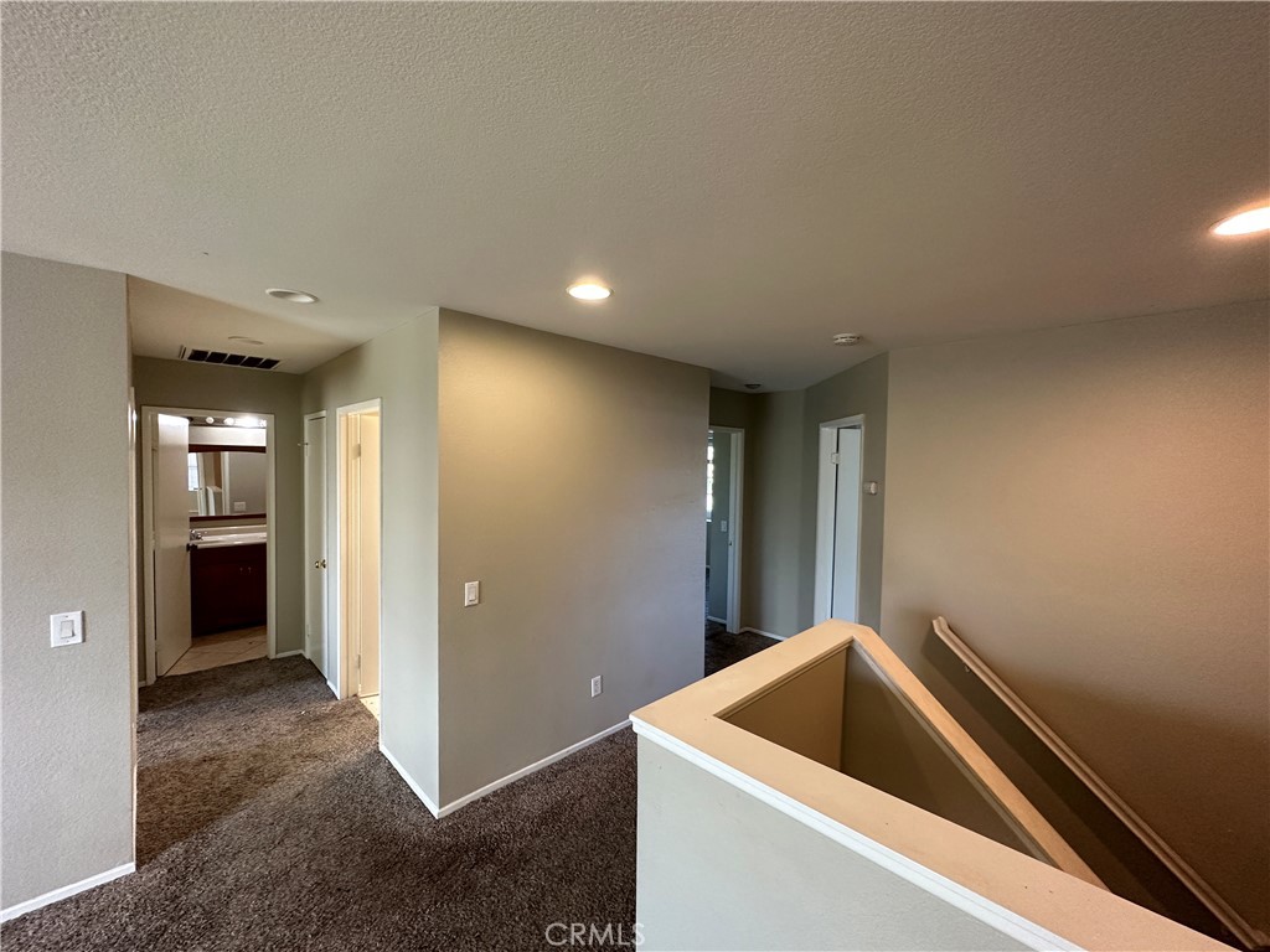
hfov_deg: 102.1
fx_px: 514
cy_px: 476
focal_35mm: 14
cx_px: 635
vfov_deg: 85.7
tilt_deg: -2.3
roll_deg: -1.5
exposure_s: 1/60
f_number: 2.2
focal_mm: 2.22
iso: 250
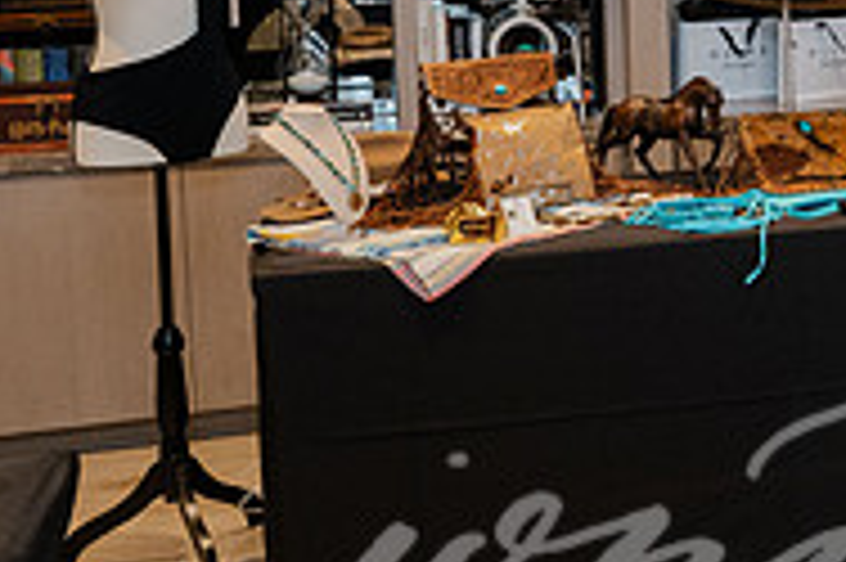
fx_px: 1737
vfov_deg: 18.1
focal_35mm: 74
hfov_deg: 23.2
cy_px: 43
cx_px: 1192
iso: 2800
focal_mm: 24
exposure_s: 1/160
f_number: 5
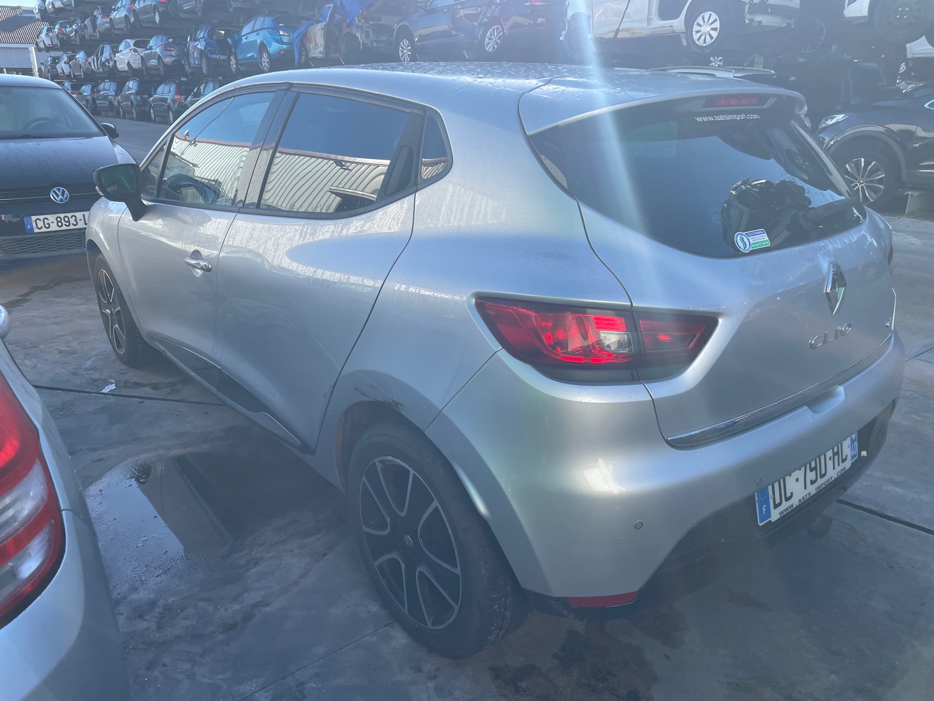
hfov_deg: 67.3
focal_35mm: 26
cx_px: 467
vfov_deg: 53.1
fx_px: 702
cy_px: 350
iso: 32
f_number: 1.6
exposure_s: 1/1276
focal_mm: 4.2
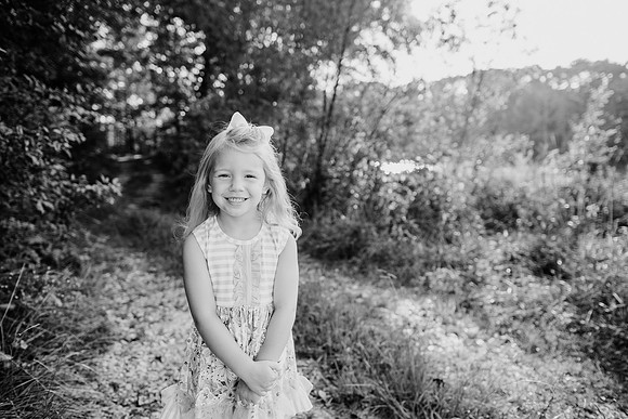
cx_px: 314
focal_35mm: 24
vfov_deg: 53.2
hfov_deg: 73.7
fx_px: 419
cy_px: 210
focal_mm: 24
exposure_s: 1/800
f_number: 2.8
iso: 250
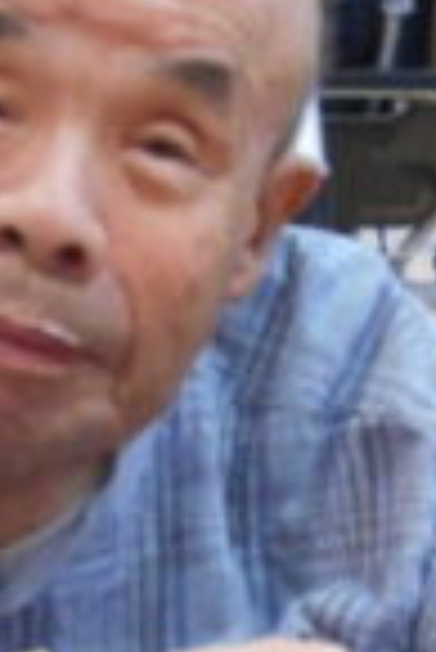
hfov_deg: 12.1
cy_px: 603
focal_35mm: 112
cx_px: 4
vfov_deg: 17.9
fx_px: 2030
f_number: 3.2
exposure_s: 1/30
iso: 320
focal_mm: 4.6
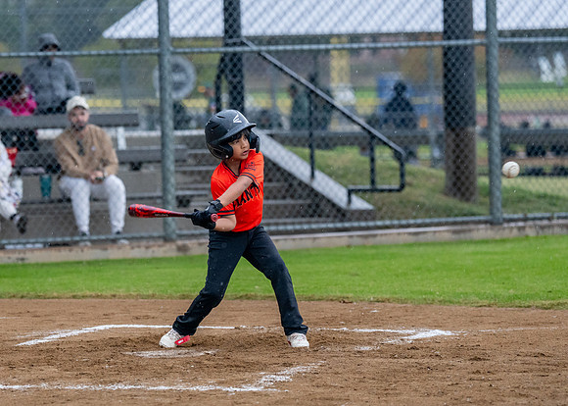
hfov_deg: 9.9
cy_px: 190
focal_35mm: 203
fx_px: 3274
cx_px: 177
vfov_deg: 7.1
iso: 1600
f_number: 2.8
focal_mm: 131
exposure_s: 1/1000
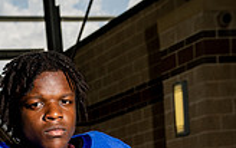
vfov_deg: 10.7
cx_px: 39
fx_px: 702
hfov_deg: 18.9
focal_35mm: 109
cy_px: 322
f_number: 6.3
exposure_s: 1/250
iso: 100
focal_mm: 39
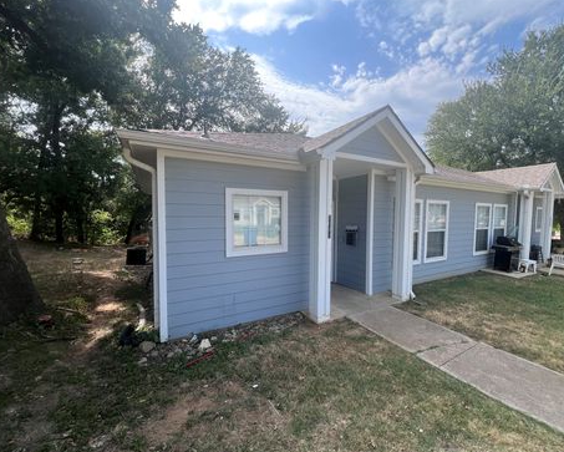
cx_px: 299
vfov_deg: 88.0
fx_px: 234
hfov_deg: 100.5
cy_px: 226
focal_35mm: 14
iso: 32
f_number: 1.8
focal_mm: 1.57
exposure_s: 1/615
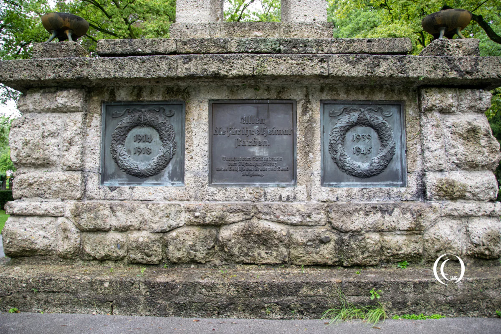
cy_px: 167
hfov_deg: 67.4
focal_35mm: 27
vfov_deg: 47.9
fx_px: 376
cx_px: 250
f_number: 4
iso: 450
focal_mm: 18
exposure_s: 1/60
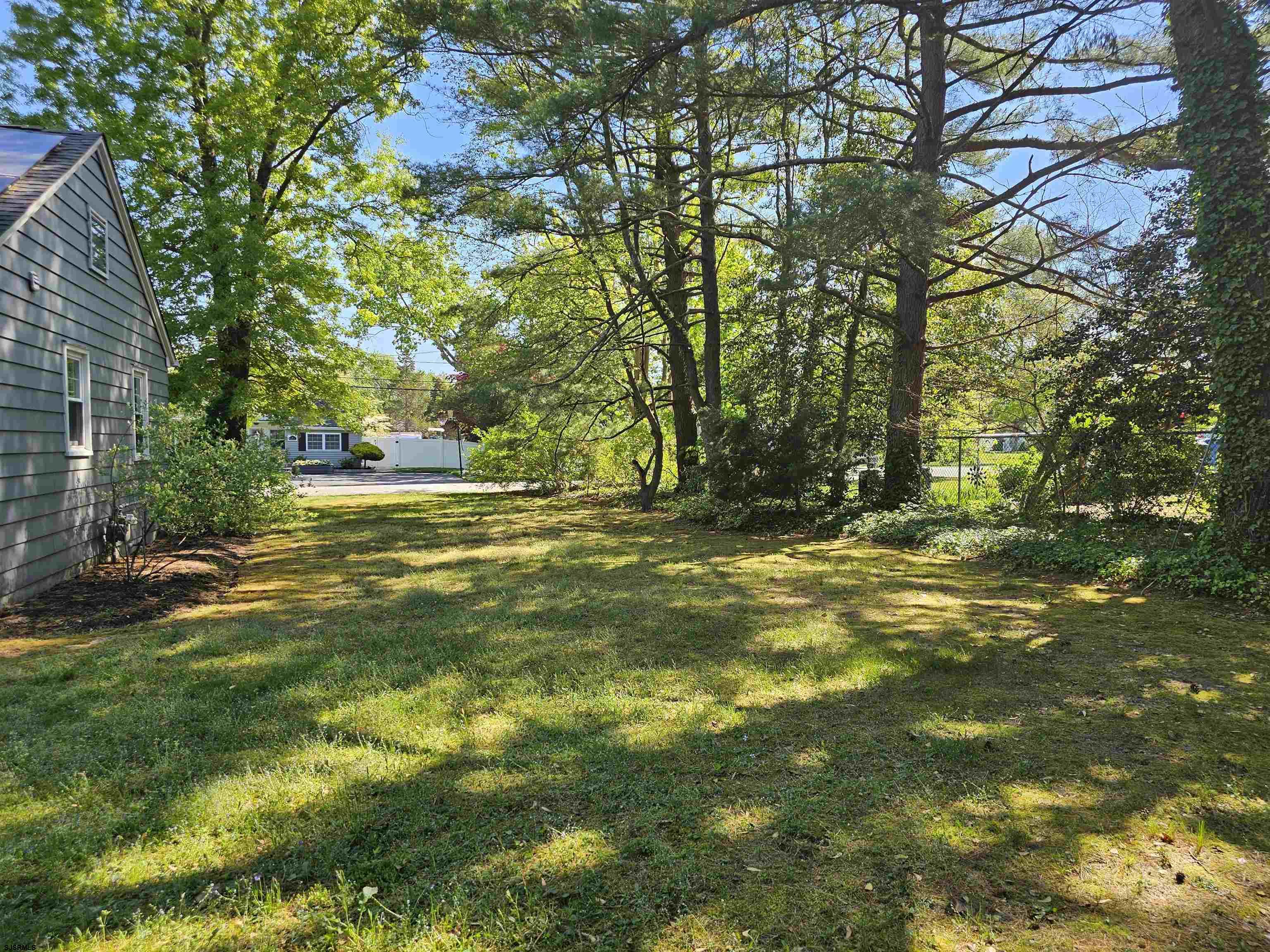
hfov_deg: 73.9
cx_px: 635
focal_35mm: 23
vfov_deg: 58.9
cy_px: 476
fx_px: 844
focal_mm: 6.3
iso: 10
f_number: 1.7
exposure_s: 1/168
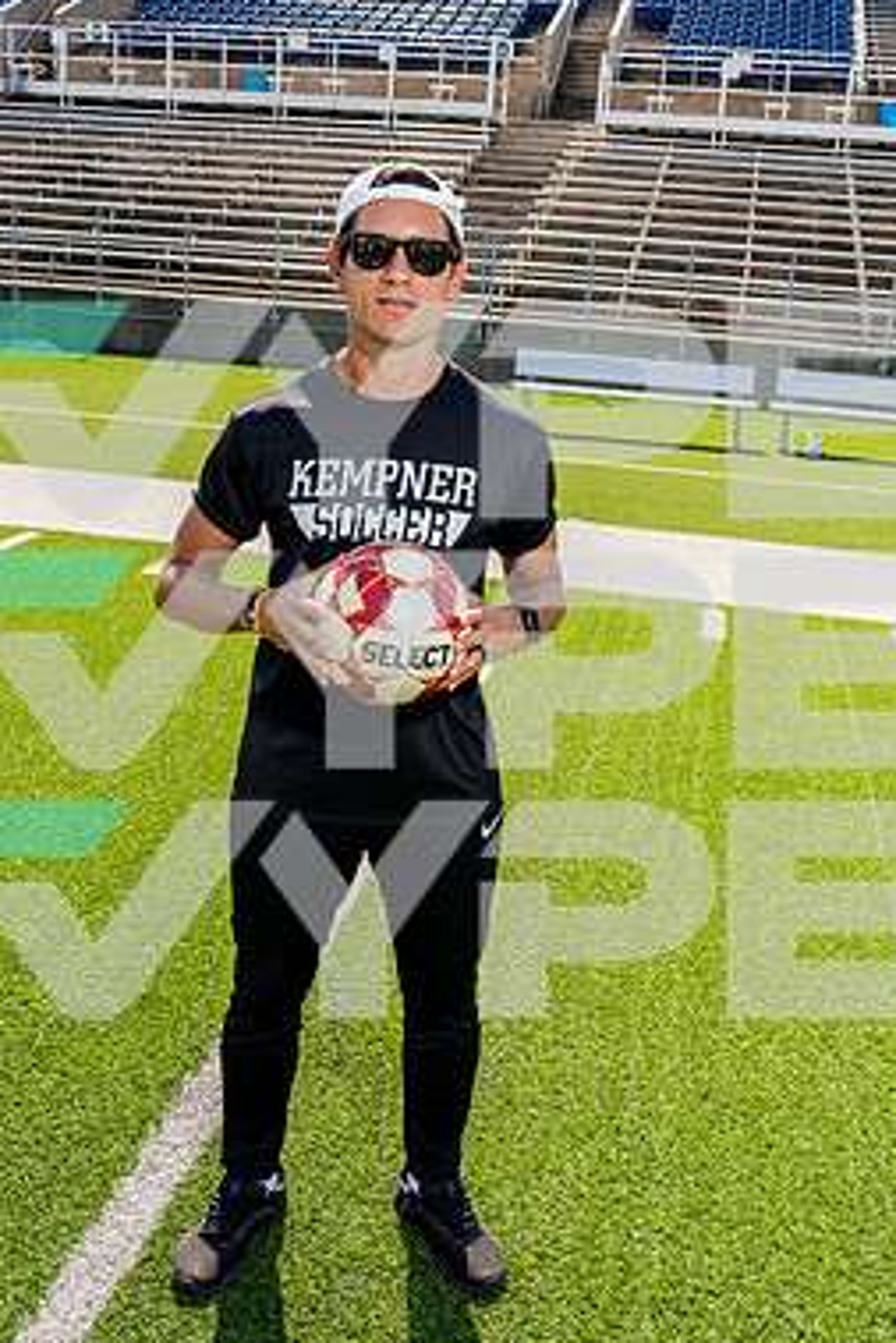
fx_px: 1417
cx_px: 446
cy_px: 663
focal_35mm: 38
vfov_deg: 50.7
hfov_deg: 35.1
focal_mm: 32
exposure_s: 1/250
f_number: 11
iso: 320
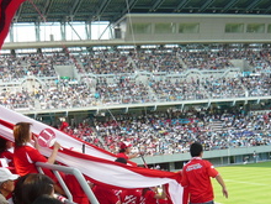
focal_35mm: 63
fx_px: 493
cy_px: 171
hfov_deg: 30.6
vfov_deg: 22.9
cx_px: 110
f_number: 2.8
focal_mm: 5.5
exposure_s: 1/320
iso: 100
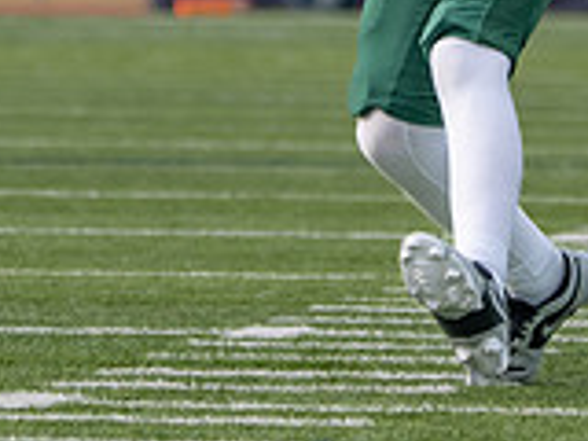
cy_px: -115
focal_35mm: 1021
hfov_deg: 1.9
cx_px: 403
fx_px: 17343
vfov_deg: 1.5
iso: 320
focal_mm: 215
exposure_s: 1/1250
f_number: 5.6
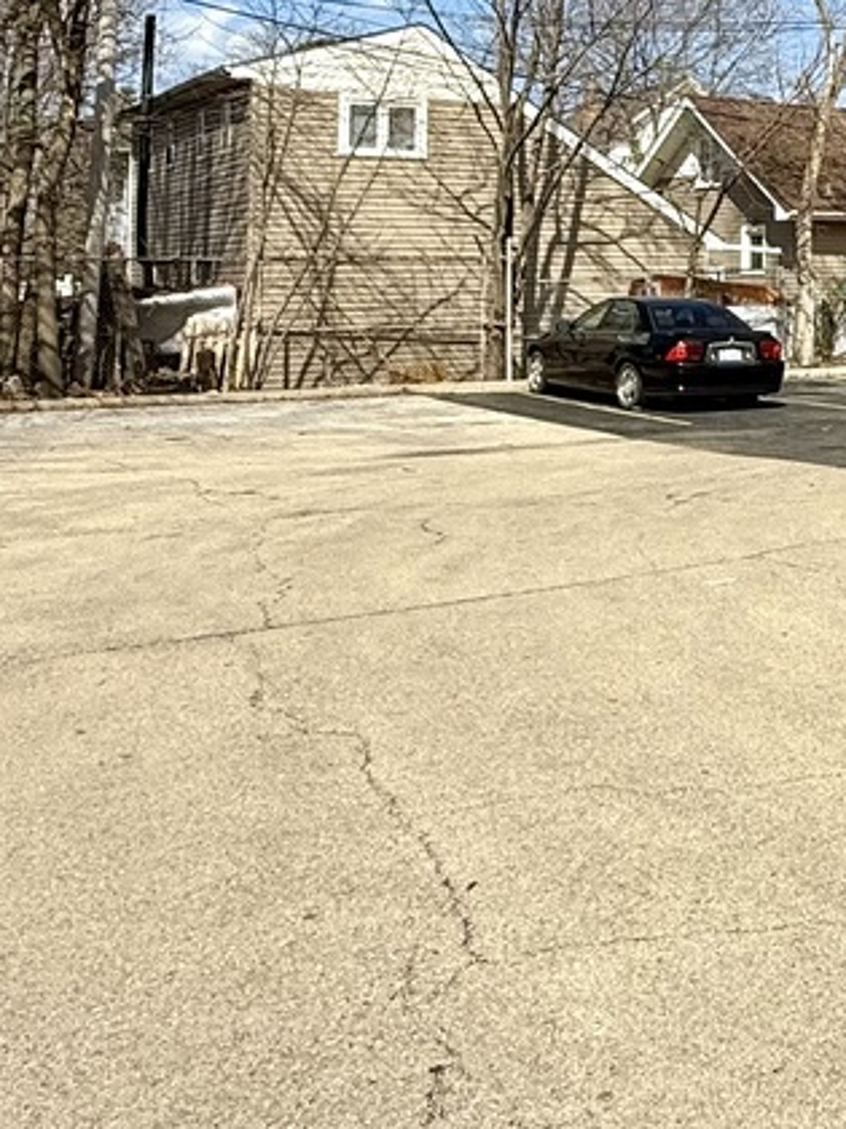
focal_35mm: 48
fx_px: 1564
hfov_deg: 26.0
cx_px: 1090
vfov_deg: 37.7
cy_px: 167
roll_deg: -2.3
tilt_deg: +2.3
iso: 50
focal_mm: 2.22
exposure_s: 1/3125
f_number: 2.2
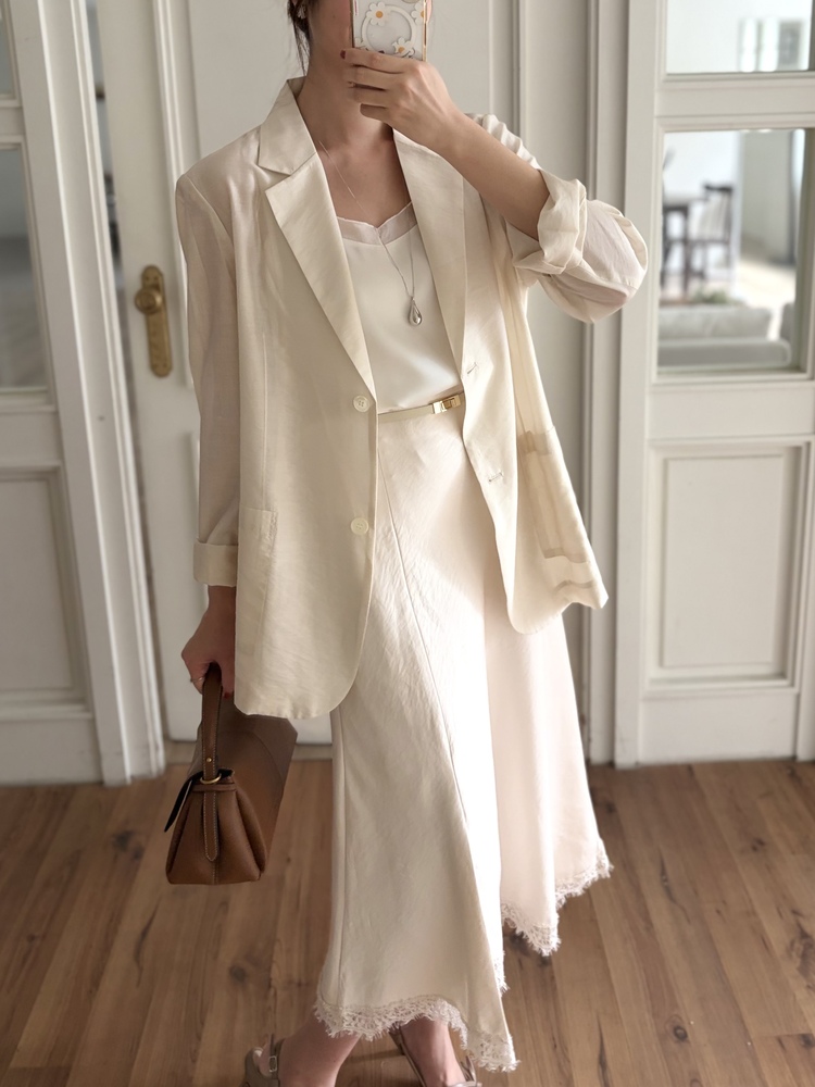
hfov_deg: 53.1
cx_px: 408
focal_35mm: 26
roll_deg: +1.0
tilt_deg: -24.8
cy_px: 544
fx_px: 816
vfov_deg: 67.3
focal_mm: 5.96
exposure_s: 1/60
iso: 125
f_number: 1.6
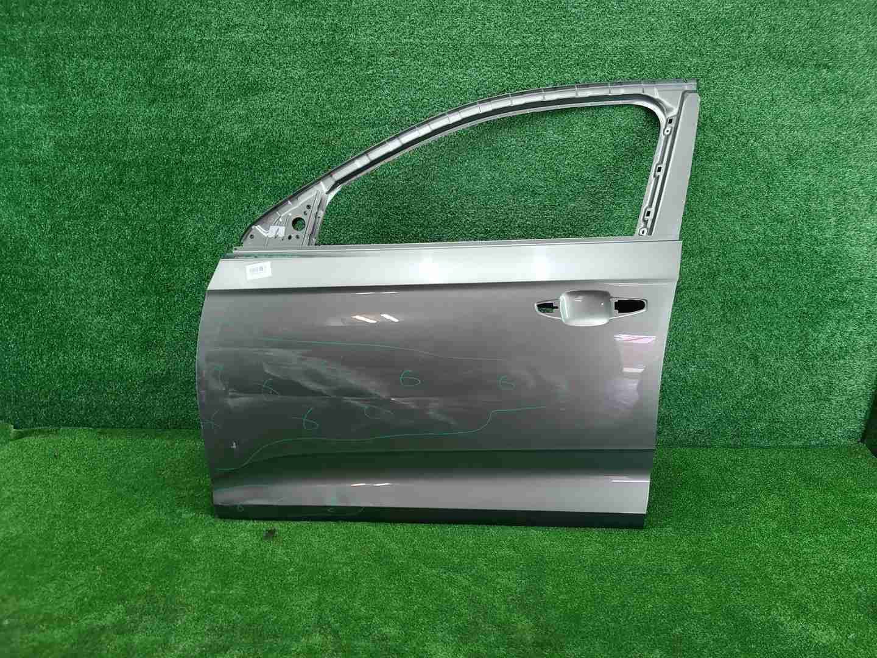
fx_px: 659
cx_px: 438
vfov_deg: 53.1
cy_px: 329
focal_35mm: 26
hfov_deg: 67.3
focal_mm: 5.4
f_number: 1.8
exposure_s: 1/50
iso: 130
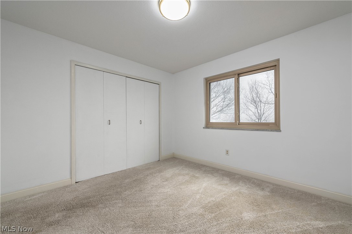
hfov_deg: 104.3
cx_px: 176
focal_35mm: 14
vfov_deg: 81.1
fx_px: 137
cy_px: 117
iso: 200
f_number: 8
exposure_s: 1/60
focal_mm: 14
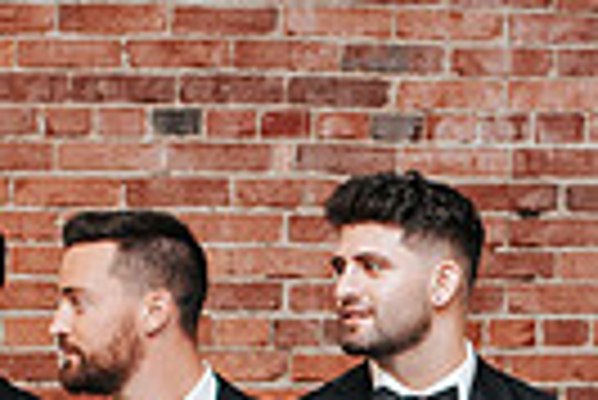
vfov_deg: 8.4
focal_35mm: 157
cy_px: 726
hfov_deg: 13.0
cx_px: 508
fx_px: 2611
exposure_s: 1/125
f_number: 2.8
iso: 1000
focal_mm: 35
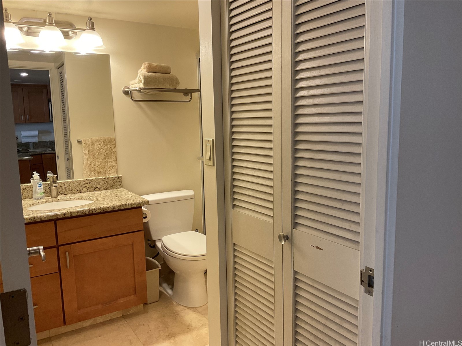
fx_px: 387
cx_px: 231
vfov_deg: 48.2
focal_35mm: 29
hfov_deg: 61.7
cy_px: 173
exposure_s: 1/60
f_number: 1.8
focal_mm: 3
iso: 80
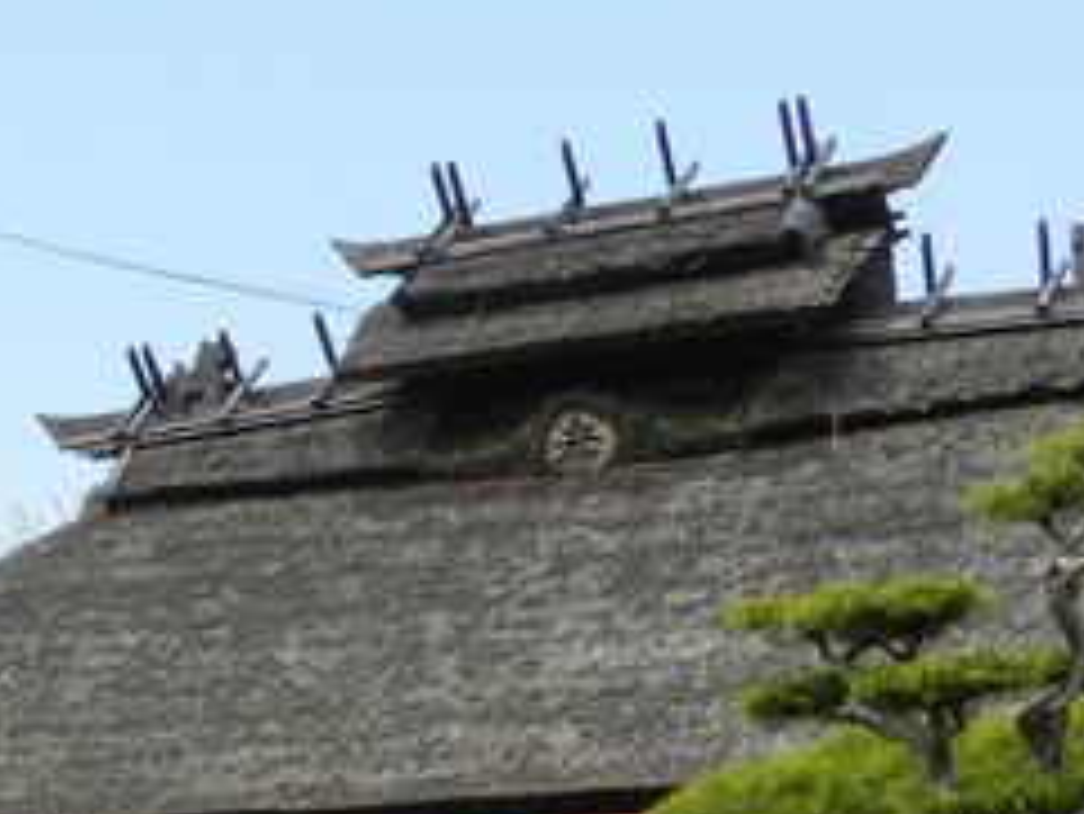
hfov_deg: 19.4
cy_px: 911
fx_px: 2914
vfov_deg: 15.5
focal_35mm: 93
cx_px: -346
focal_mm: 5.6
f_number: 3.7
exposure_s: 1/800
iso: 160
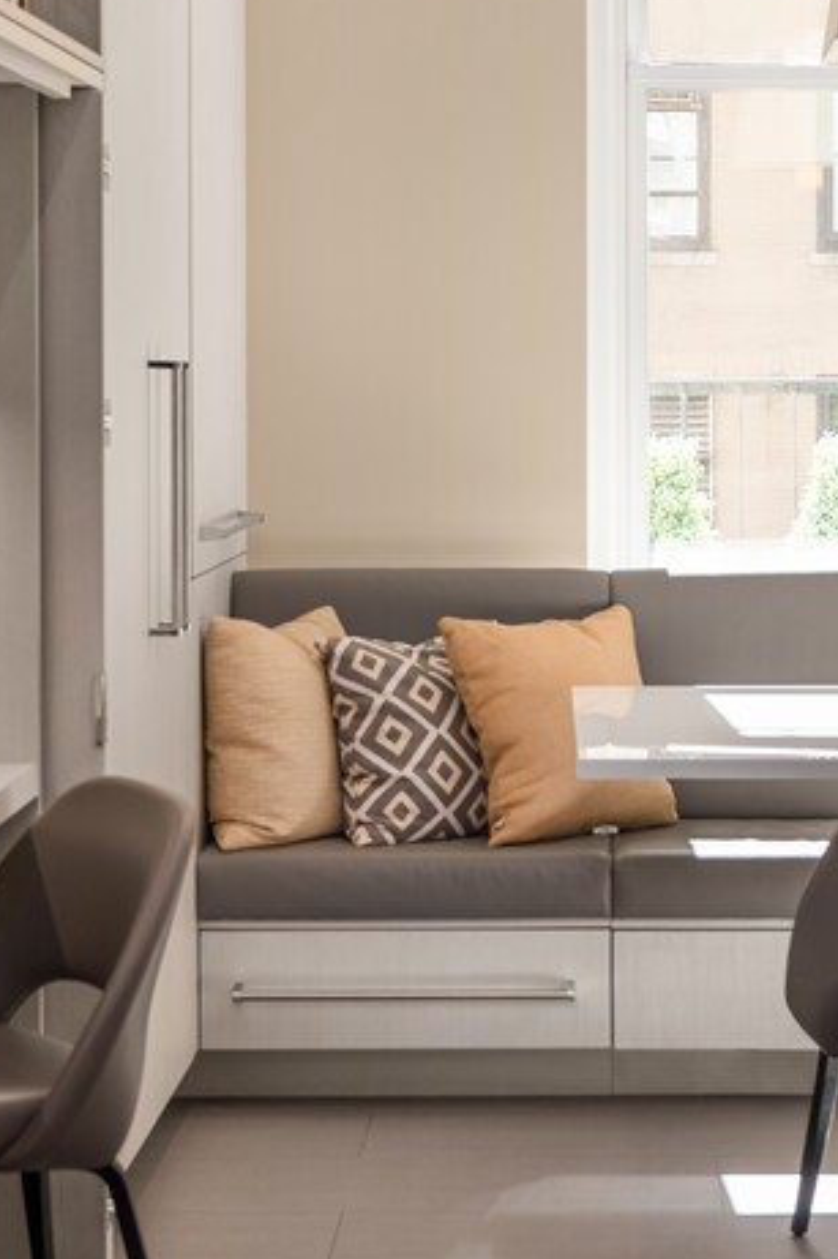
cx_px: 656
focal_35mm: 76
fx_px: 2655
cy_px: 494
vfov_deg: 26.6
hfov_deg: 17.8
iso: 400
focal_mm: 35
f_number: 4
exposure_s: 1/200
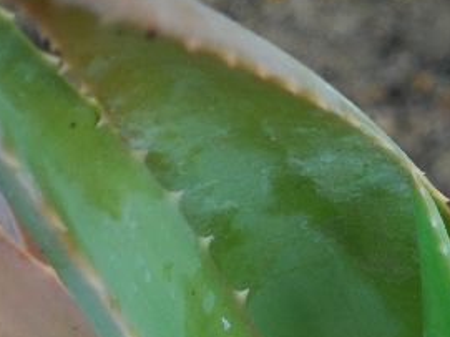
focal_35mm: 300
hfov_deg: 6.6
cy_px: 280
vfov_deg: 5.0
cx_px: 493
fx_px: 3896
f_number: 5.6
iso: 360
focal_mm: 55
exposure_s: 1/60
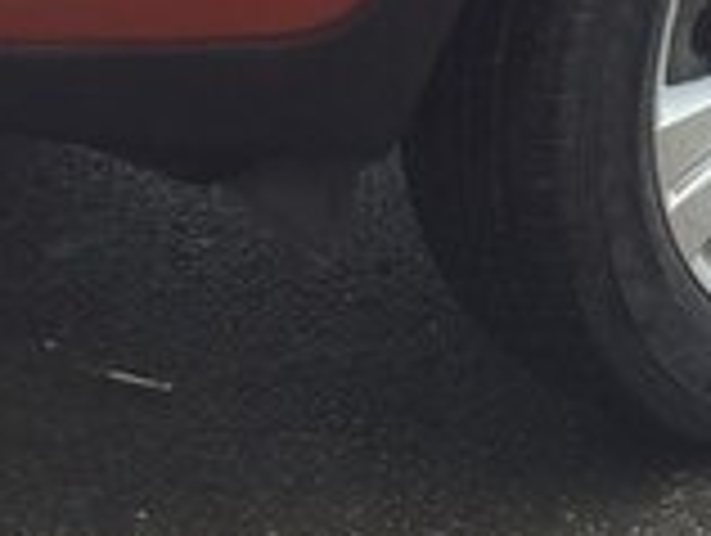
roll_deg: -1.0
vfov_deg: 11.2
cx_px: 684
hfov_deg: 16.0
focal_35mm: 121
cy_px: -516
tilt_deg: -8.9
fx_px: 2489
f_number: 2.2
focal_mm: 4.15
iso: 32
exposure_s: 1/120
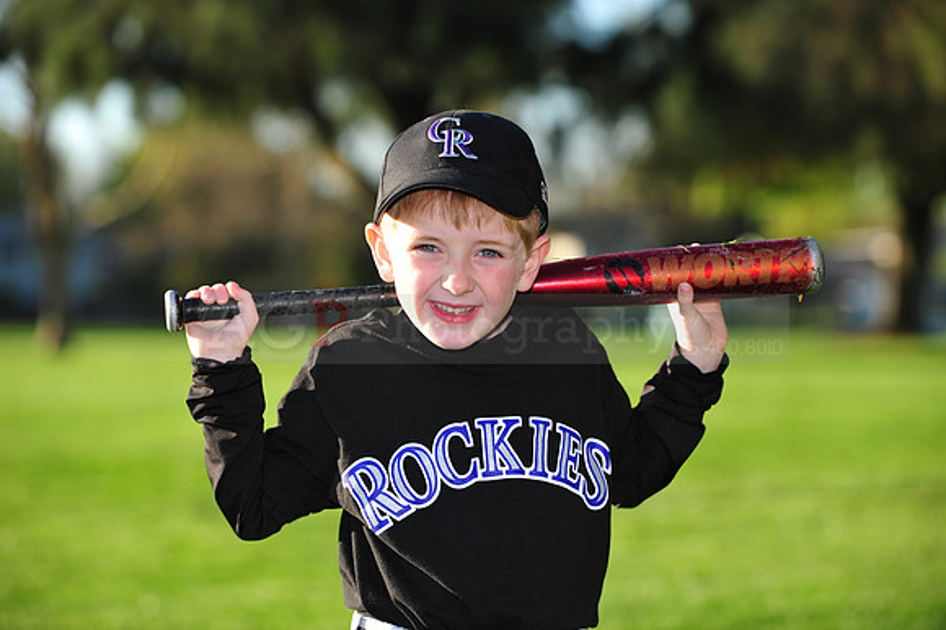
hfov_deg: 17.1
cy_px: 315
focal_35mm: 120
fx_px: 3151
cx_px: 473
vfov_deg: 11.4
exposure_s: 1/640
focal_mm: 120
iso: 200
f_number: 4.5
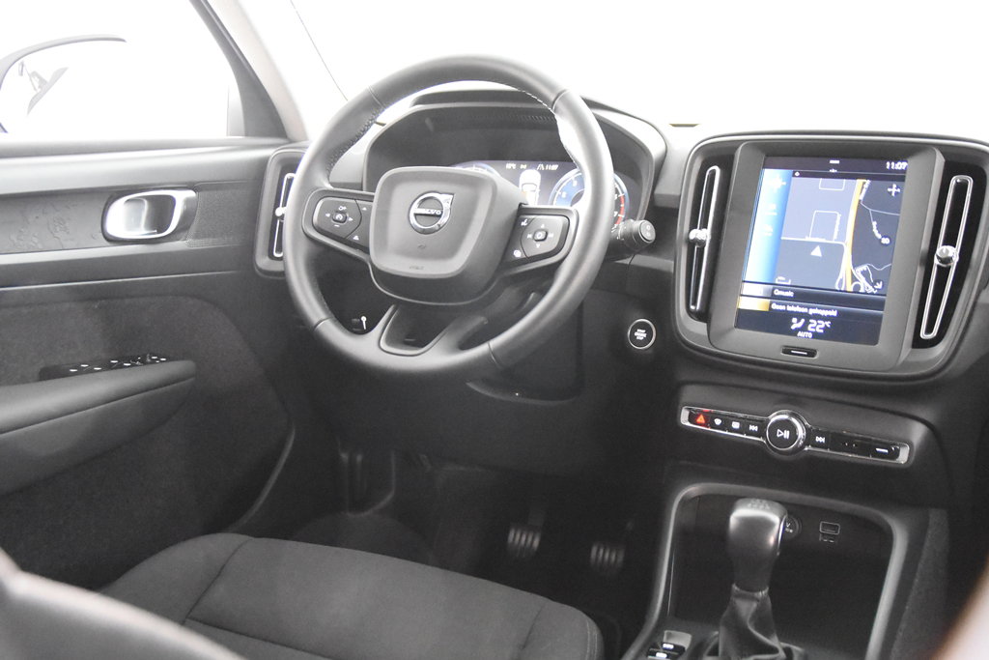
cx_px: 494
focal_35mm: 36
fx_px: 989
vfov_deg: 36.9
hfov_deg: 53.1
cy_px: 330
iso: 12800
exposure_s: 1/40
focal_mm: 24
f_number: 3
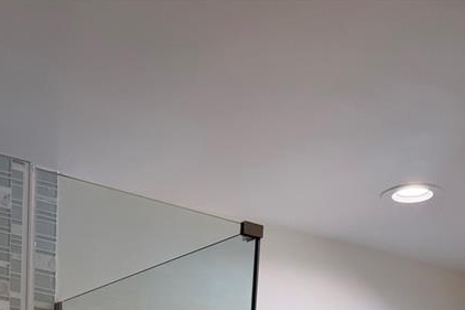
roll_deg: -2.6
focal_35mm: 71
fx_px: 917
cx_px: 174
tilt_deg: -10.4
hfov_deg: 28.4
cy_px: 658
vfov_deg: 14.9
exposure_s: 1/140
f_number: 1.78
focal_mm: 6.76
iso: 80
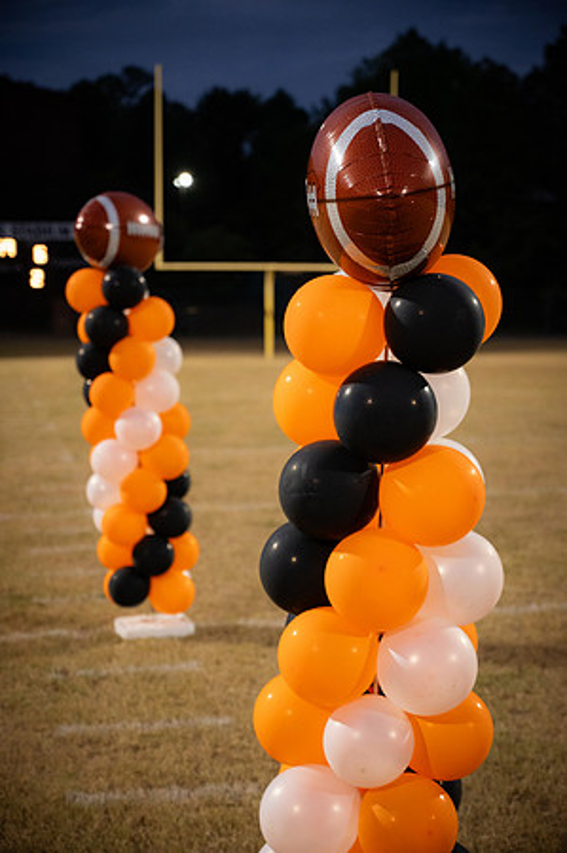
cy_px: 426
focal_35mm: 70
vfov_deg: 28.9
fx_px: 1657
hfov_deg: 19.4
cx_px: 284
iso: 3200
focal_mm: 70
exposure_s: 1/250
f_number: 4
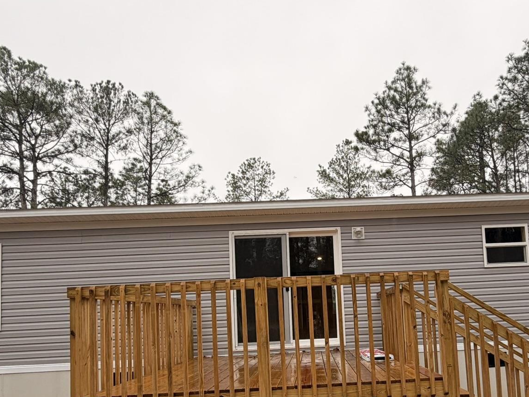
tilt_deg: +2.7
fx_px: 382
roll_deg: +3.1
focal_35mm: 25
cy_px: 290
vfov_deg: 52.8
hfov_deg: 68.4
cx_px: 329
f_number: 2.2
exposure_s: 1/165
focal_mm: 2.22
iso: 40
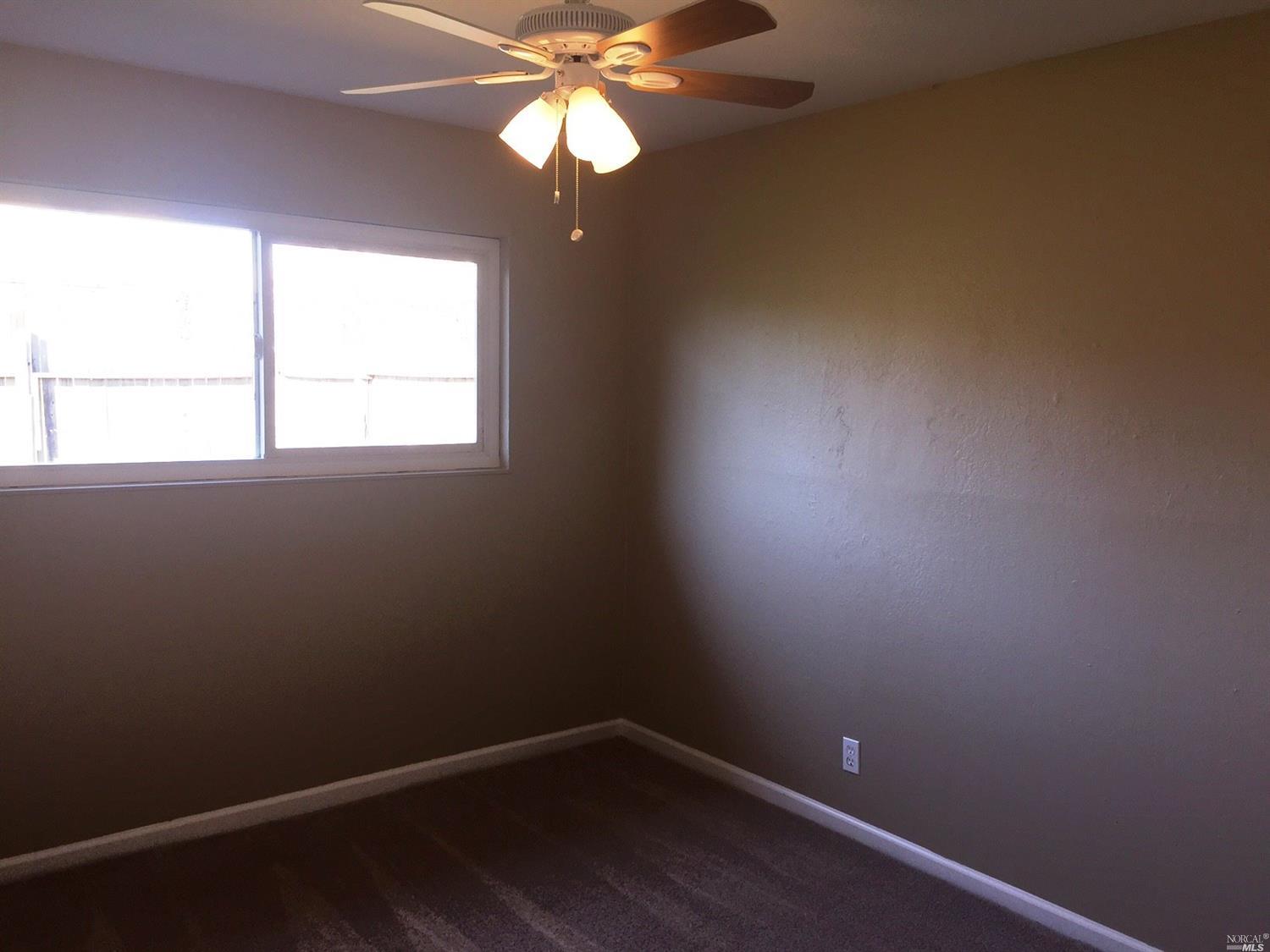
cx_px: 635
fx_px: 1064
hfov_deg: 61.7
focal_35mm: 29
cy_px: 476
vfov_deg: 48.2
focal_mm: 4.15
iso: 32
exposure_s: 1/43
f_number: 2.2
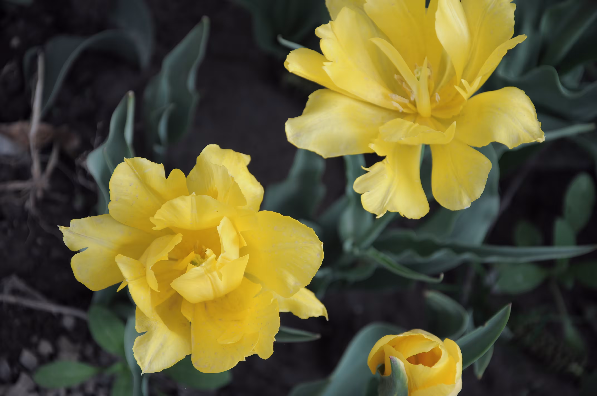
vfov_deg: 8.7
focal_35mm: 158
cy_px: 198
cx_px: 298
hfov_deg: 13.1
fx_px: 2609
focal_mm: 105
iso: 200
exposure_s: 1/80
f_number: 6.3
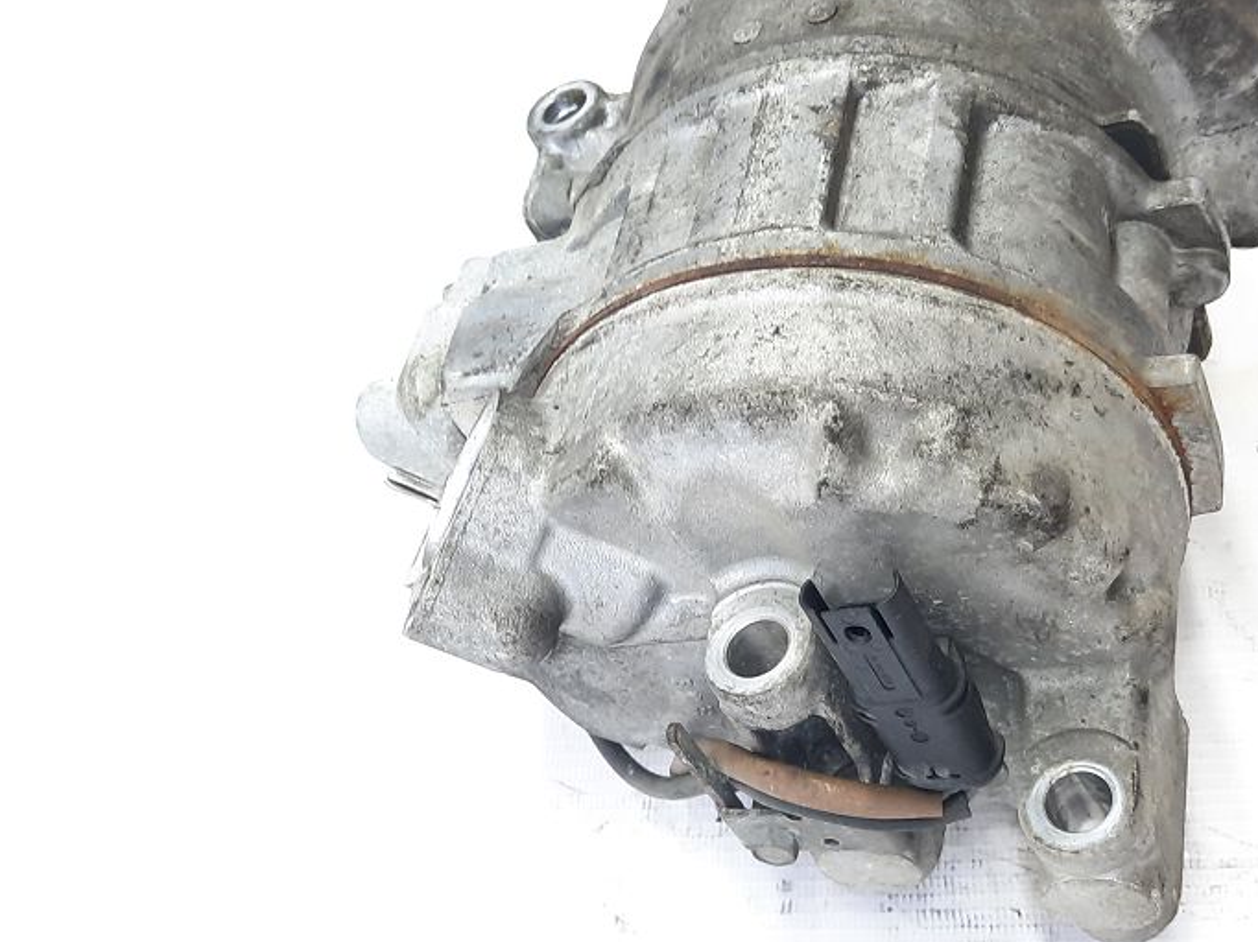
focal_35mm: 44
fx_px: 1598
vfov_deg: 32.8
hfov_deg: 42.8
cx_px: 736
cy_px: 518
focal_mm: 4.6
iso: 200
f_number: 2
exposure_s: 1/50
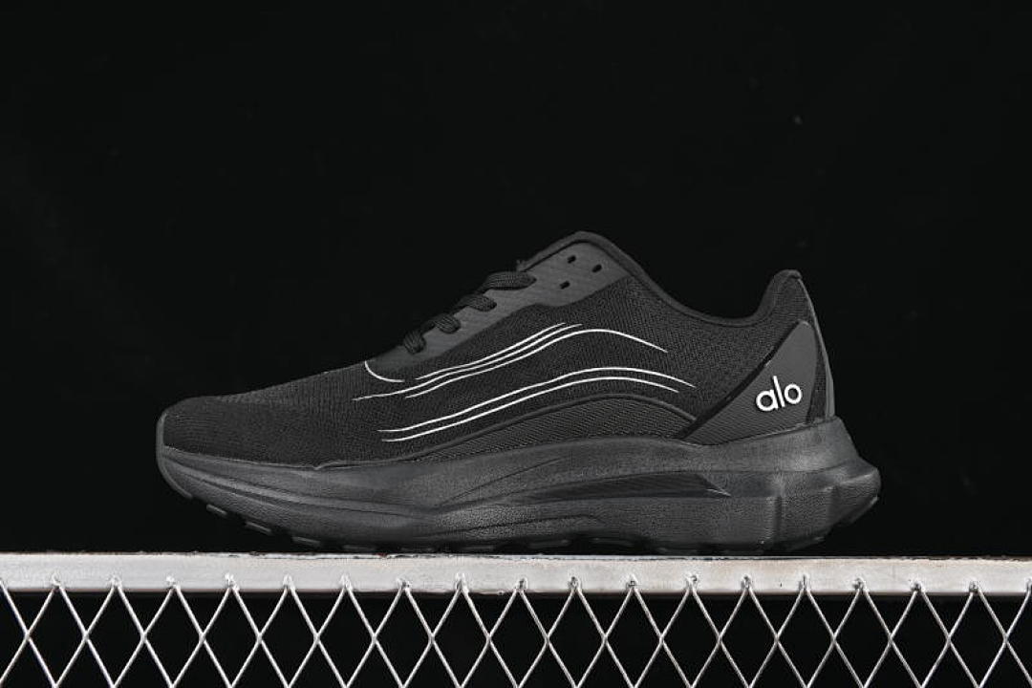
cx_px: 516
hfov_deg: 27.0
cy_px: 344
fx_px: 2150
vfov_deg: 18.2
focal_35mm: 75
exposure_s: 1/60
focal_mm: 50
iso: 160
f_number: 6.3
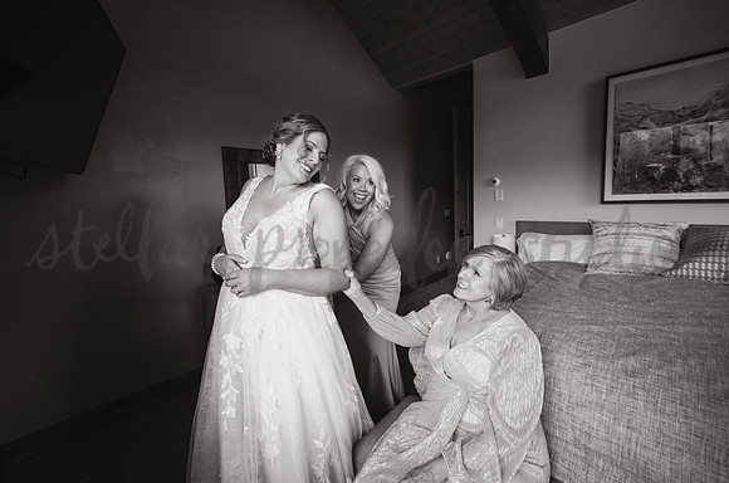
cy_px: 232
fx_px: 293
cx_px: 352
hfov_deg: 102.4
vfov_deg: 79.0
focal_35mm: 14
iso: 800
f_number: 4
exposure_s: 1/250
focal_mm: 14
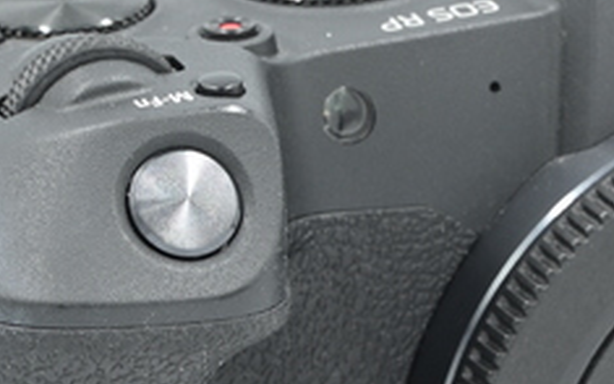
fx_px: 4820
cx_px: 442
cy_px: 396
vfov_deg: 4.6
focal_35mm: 288
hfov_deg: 7.3
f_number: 14
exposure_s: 1/13
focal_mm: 75
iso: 200
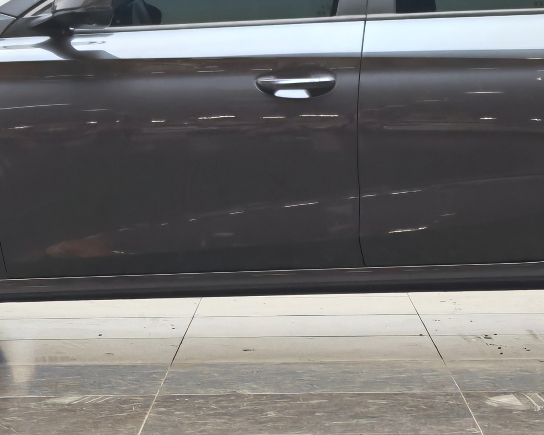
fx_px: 2721
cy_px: 99
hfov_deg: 11.4
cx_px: 308
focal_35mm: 169
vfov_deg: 9.1
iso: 50
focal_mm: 7.62
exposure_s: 1/100
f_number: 1.6
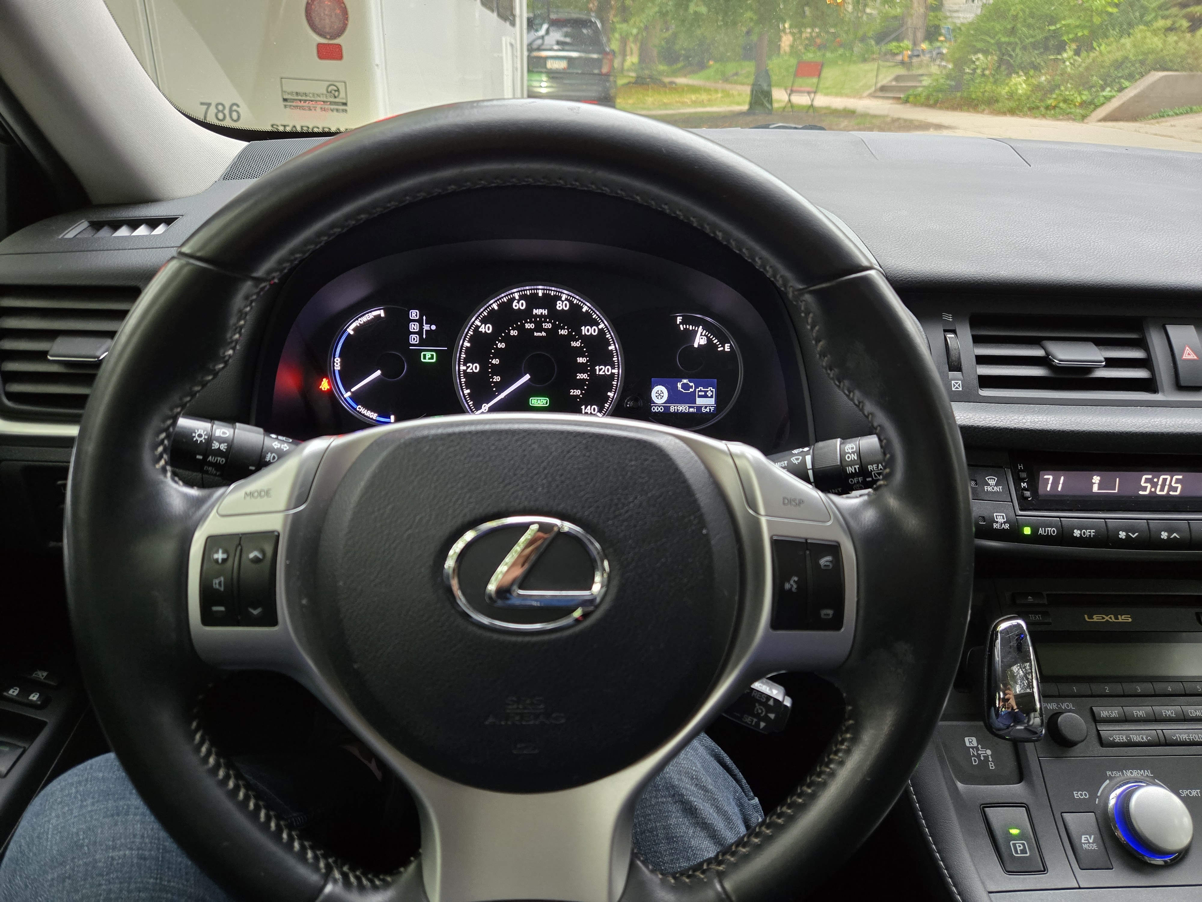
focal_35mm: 23
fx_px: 799
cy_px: 451
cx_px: 601
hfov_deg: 73.9
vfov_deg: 58.9
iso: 640
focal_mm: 5.4
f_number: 1.8
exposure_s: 1/60
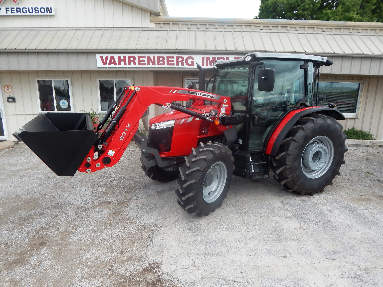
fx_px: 243
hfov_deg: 76.4
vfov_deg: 61.1
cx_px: 192
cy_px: 144
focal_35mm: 22
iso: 125
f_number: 3
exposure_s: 1/400
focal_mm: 4
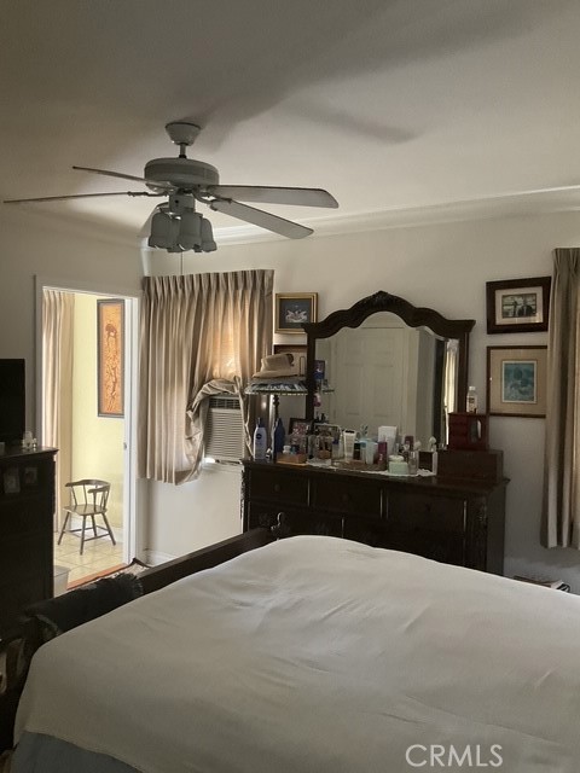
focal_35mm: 29
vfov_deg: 61.7
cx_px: 290
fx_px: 648
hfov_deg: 48.2
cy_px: 386
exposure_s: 1/60
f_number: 1.8
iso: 200
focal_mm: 3
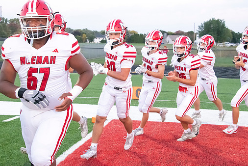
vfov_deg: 21.6
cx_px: 122
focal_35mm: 63
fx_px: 434
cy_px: 78
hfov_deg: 31.9
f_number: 7.1
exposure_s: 1/640
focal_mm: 55
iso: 10000
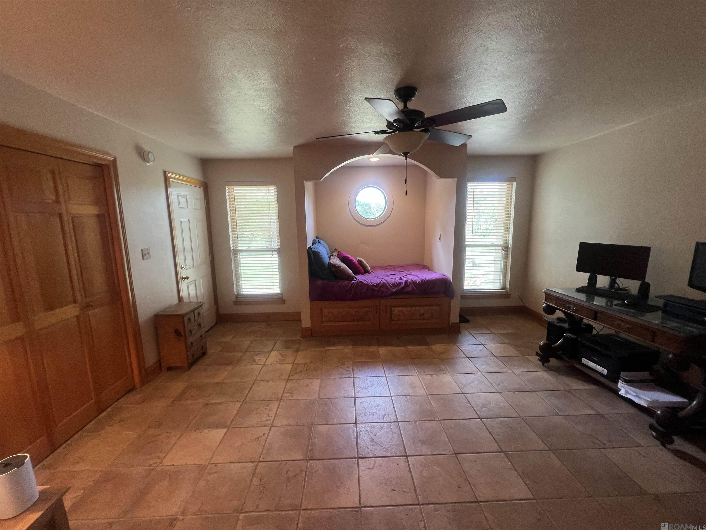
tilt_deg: -9.7
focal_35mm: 13
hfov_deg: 106.2
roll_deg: +1.4
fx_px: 265
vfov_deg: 89.9
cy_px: 265
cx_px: 353
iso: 125
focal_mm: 1.57
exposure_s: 1/60
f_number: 1.8
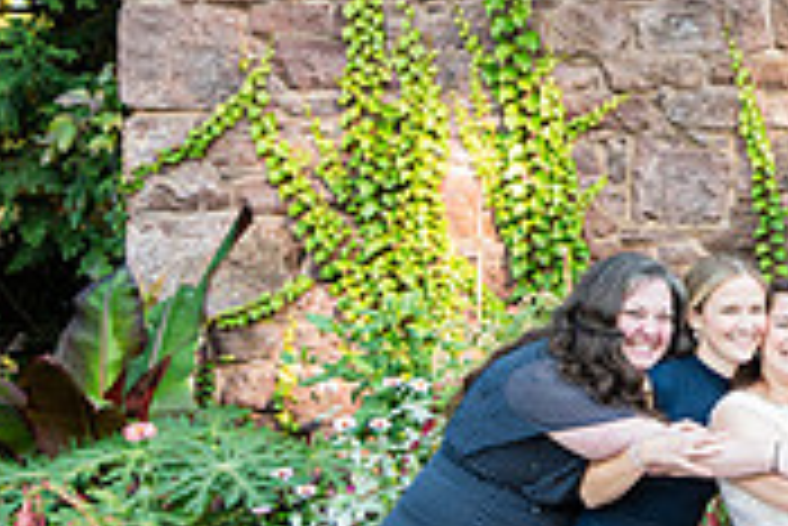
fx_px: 1796
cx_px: 1135
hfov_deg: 21.4
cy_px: 461
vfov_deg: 16.5
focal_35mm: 82
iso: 500
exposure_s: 1/125
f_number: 7.1
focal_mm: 24
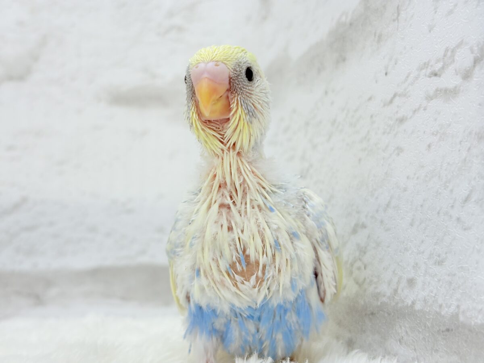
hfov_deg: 36.8
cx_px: 242
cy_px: 182
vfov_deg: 28.0
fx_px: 727
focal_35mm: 52
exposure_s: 1/100
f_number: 1.6
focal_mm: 5.96
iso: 64
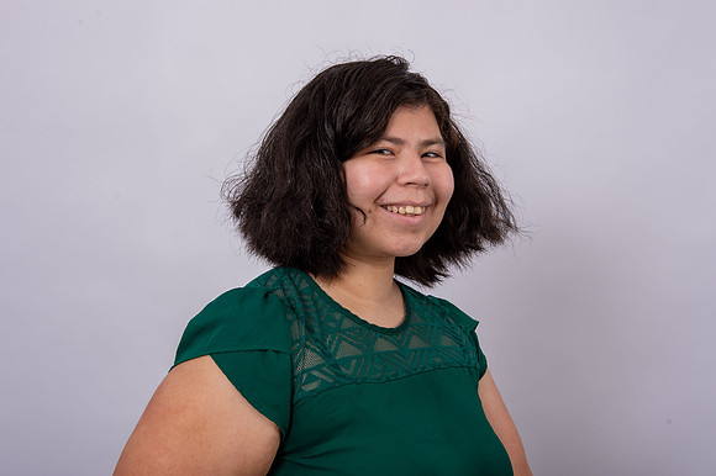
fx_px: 894
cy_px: 238
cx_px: 358
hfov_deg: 43.6
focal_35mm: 45
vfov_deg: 29.8
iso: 160
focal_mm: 45
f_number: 8
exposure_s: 1/250
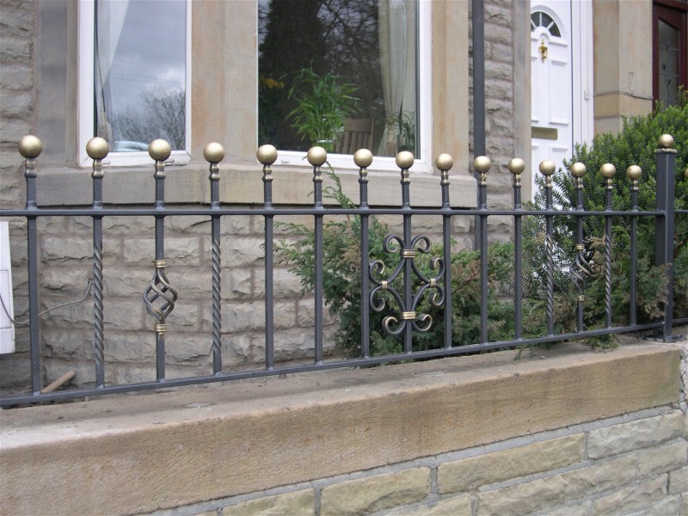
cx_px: 344
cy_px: 258
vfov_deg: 34.3
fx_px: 835
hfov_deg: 44.8
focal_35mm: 42
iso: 100
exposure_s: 1/79.3
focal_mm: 9
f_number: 2.9
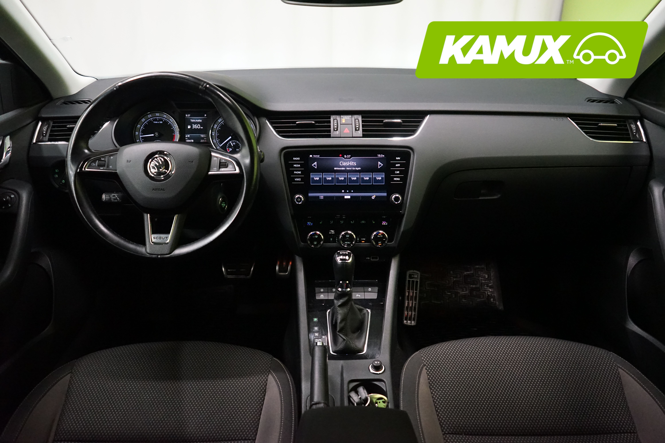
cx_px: 332
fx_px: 517
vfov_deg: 46.4
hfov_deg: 65.5
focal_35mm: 28
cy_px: 222
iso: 5000
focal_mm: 28
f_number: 4
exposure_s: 1/60
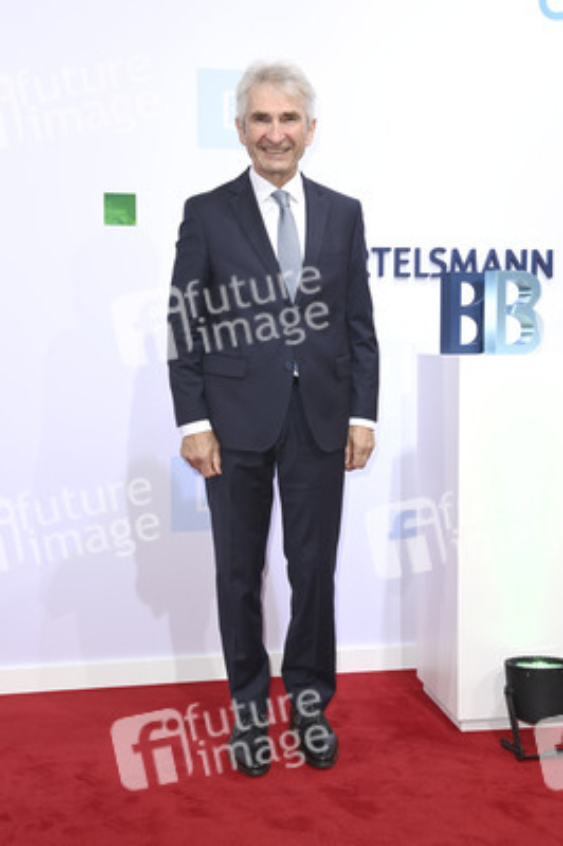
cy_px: 423
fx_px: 1034
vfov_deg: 44.5
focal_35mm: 44
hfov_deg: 30.5
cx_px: 282
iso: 400
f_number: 6.3
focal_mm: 44
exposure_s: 1/250
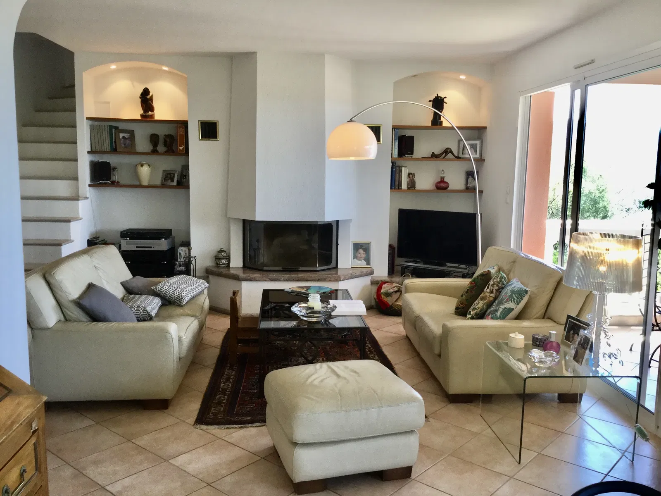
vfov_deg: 45.4
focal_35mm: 31
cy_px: 248
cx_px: 330
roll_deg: -0.8
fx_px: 592
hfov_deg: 58.4
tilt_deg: -8.1
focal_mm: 3.3
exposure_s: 1/33
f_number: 2.4
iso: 25
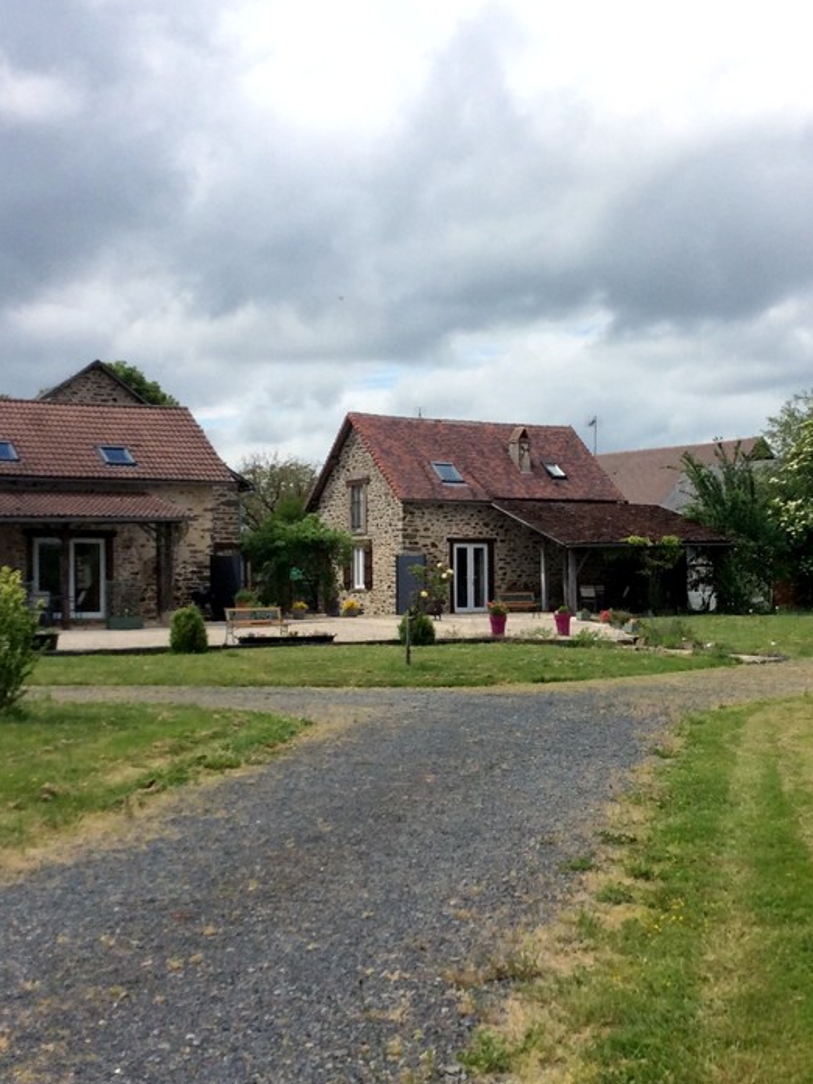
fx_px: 1472
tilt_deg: -0.3
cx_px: 512
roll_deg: +1.8
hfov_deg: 30.7
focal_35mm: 47
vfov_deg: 40.4
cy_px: 554
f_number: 2.4
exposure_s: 1/2488
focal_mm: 3.3
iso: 32
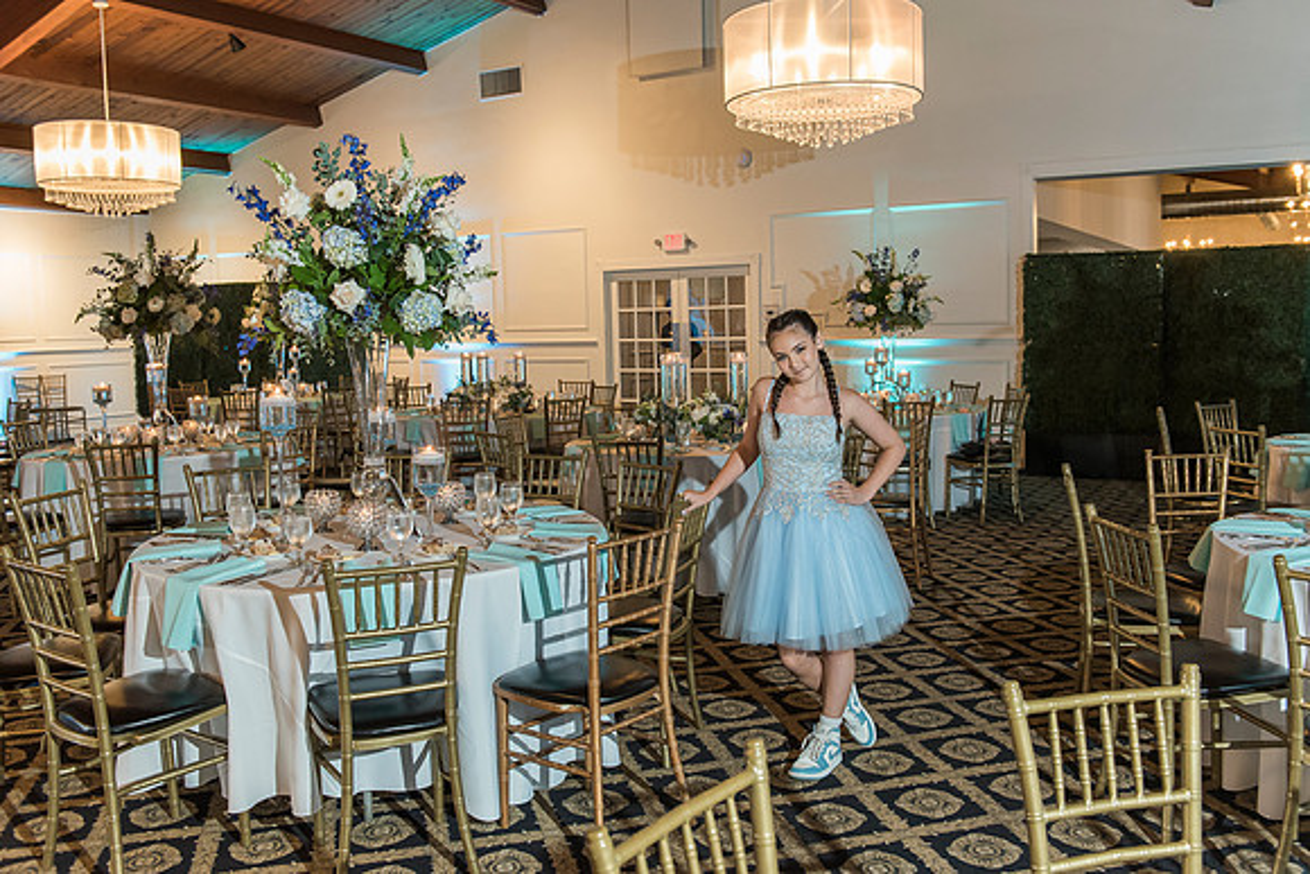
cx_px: 668
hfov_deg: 57.8
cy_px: 429
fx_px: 1187
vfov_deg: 40.4
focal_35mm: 33
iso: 2000
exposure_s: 1/60
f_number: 4
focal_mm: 32
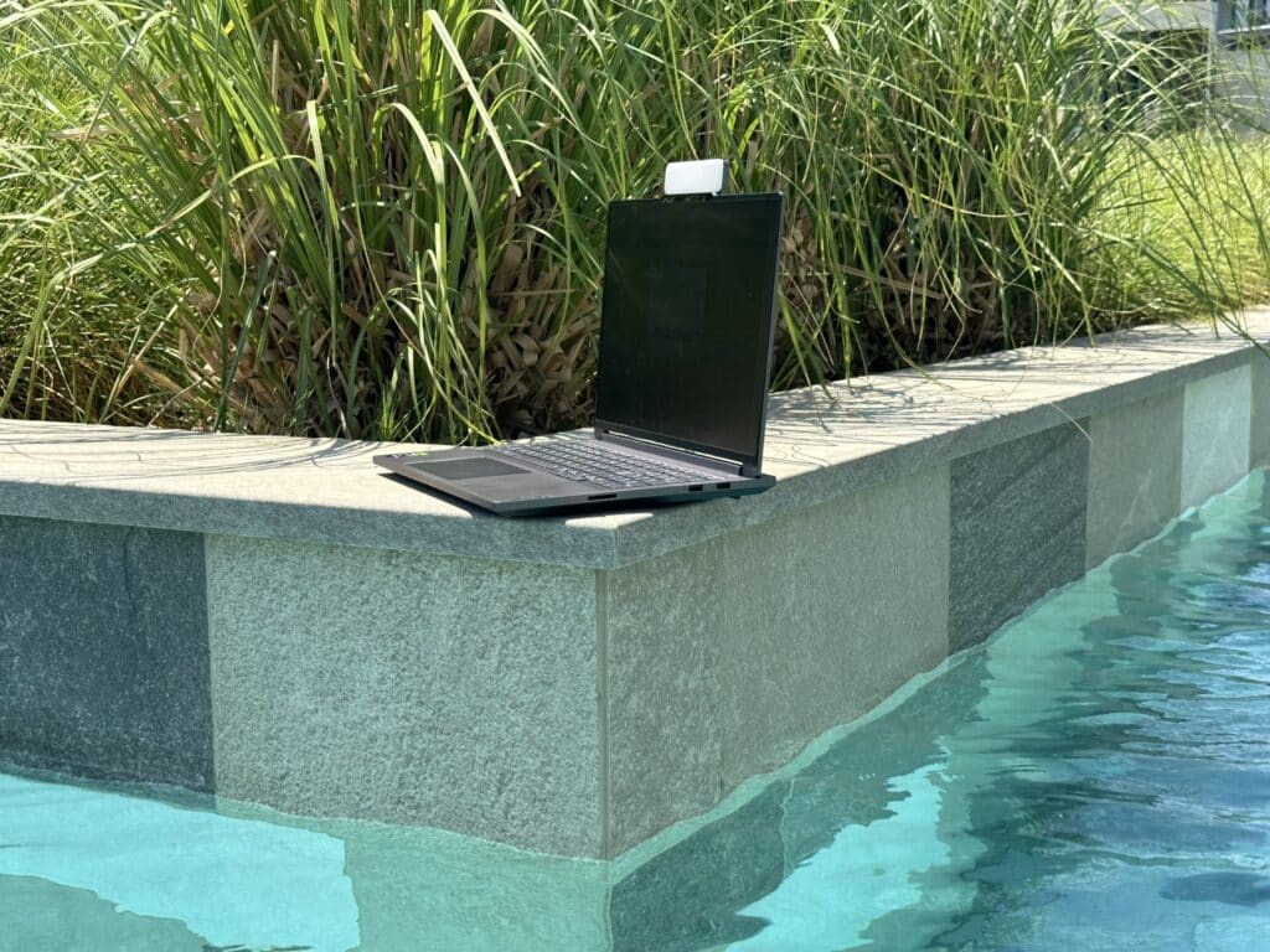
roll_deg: +0.1
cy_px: 476
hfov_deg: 39.7
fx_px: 1761
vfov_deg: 30.3
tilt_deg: -6.3
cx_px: 635
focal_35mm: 48
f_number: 1.78
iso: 64
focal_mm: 6.86
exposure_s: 1/2028
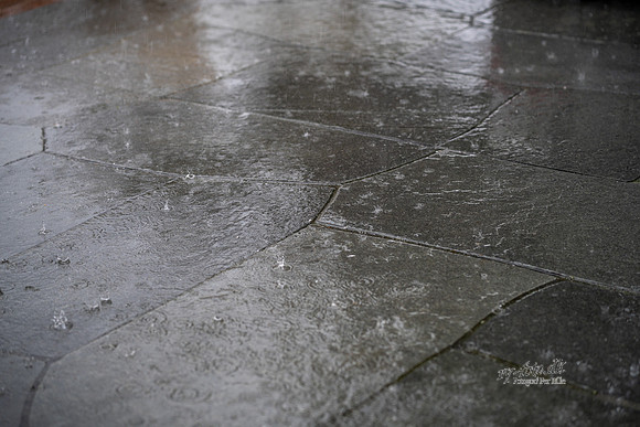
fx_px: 1511
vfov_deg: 16.1
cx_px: 320
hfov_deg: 23.9
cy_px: 214
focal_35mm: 85
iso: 400
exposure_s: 1/250
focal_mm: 85
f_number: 2.2
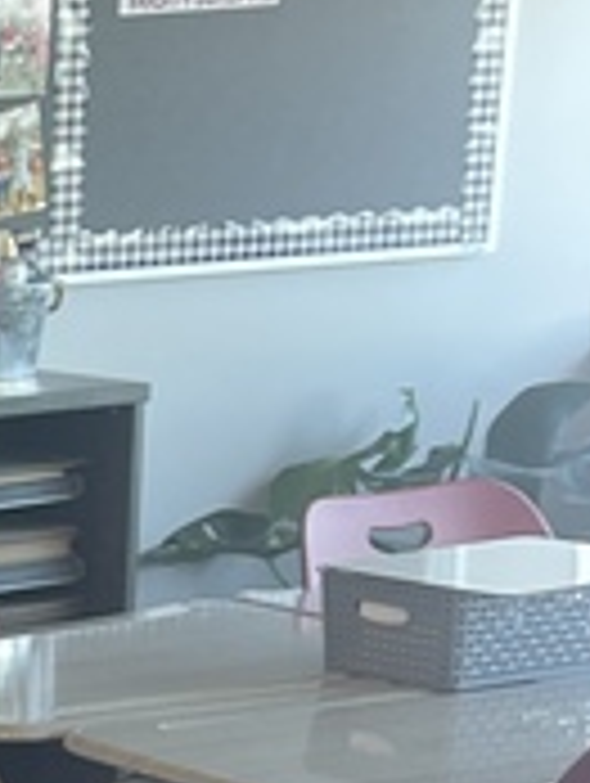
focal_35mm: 147
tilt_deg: -15.5
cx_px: -1067
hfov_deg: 8.7
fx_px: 3332
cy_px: 954
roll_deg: +2.0
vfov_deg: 13.0
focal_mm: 5.1
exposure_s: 1/90
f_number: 1.6
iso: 100
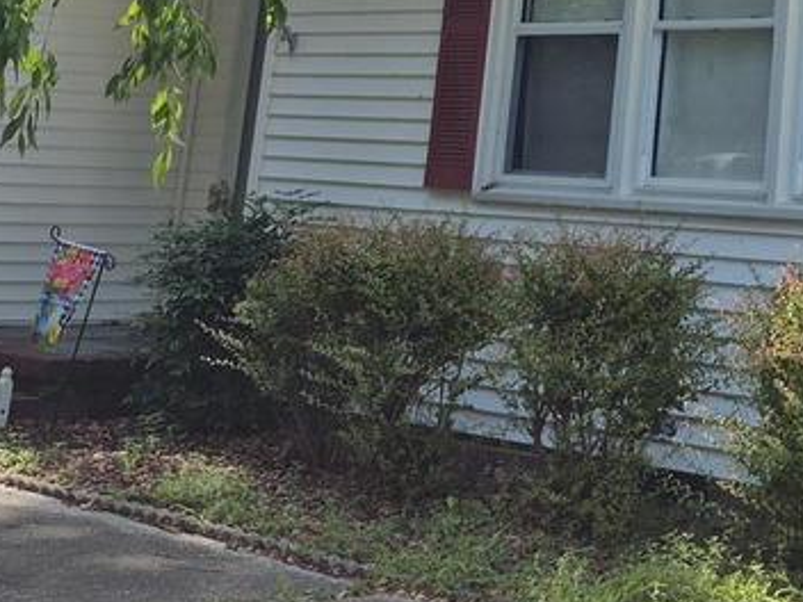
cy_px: -458
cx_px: 933
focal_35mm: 94
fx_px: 2181
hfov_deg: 19.8
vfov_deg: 14.1
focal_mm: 5.4
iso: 25
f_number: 1.8
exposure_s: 1/916
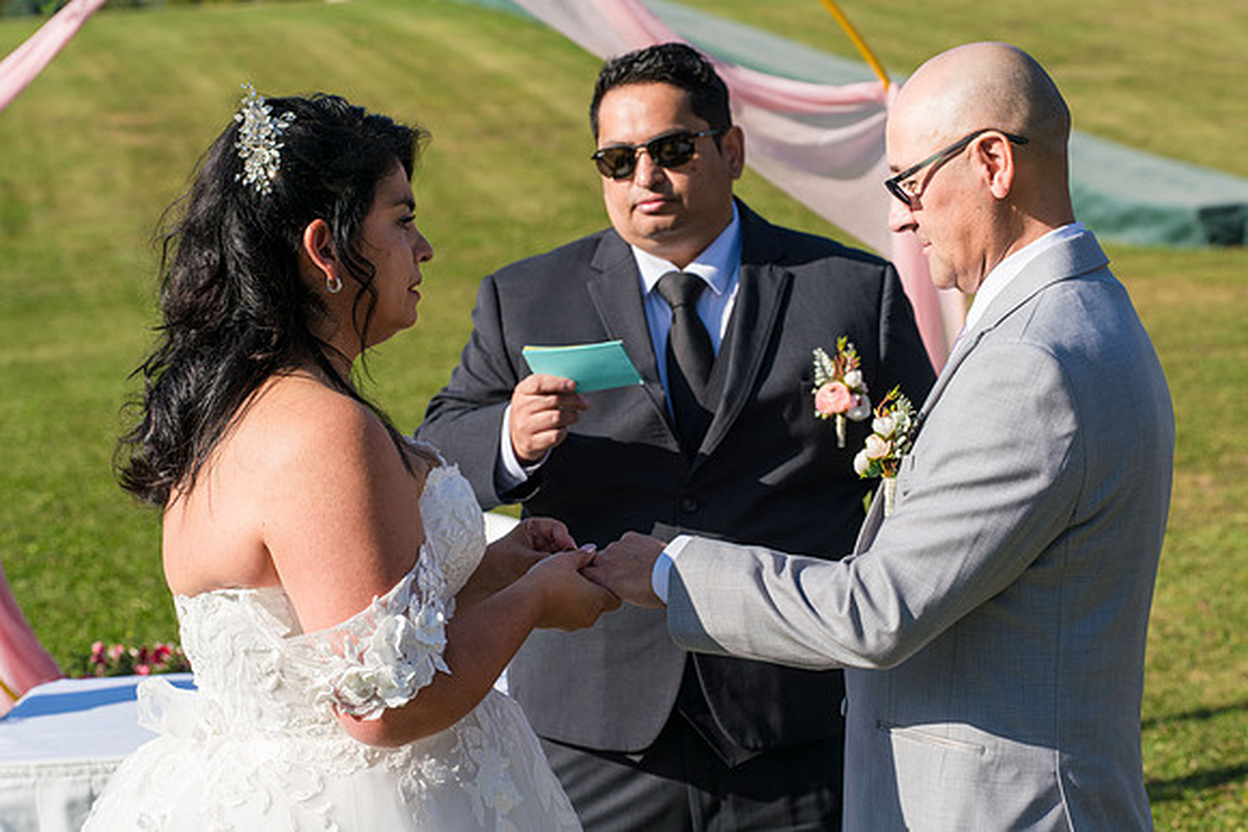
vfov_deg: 16.3
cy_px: 416
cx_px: 624
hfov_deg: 24.2
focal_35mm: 84
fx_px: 2913
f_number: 6.3
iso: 250
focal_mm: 84
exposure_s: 1/800
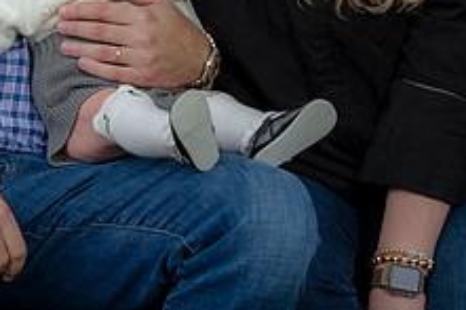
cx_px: 205
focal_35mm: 320
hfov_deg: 6.4
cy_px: -95
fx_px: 4139
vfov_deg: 4.3
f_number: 3.5
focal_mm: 122
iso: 160
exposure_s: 1/200
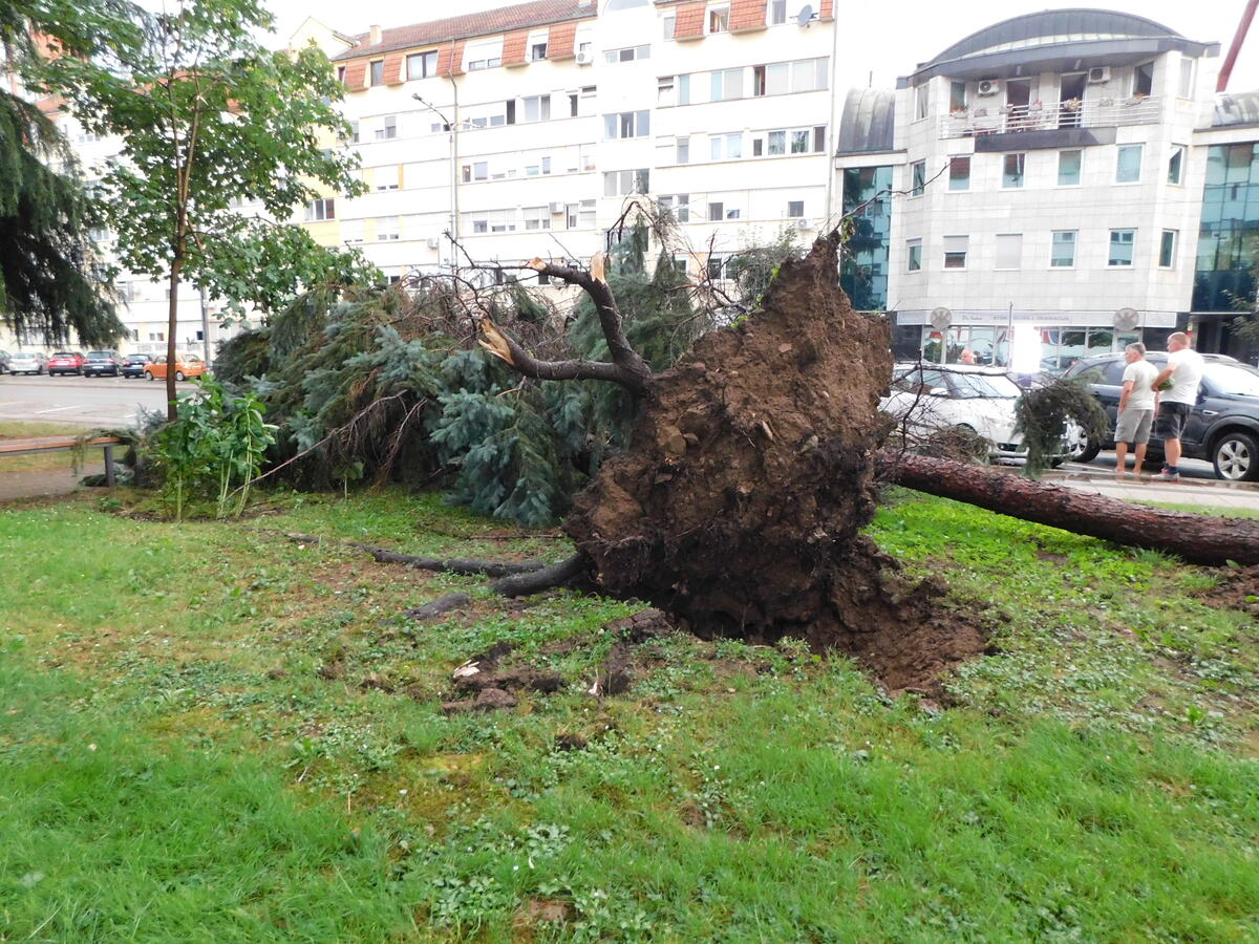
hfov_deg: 73.9
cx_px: 630
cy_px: 472
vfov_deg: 58.9
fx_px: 837
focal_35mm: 23
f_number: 3
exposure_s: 1/30
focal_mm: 4
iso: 400
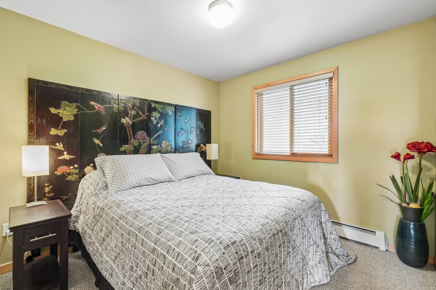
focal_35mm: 15
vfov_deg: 77.3
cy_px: 145
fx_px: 182
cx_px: 218
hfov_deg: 100.4
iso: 800
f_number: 8
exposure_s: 2.5
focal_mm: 10
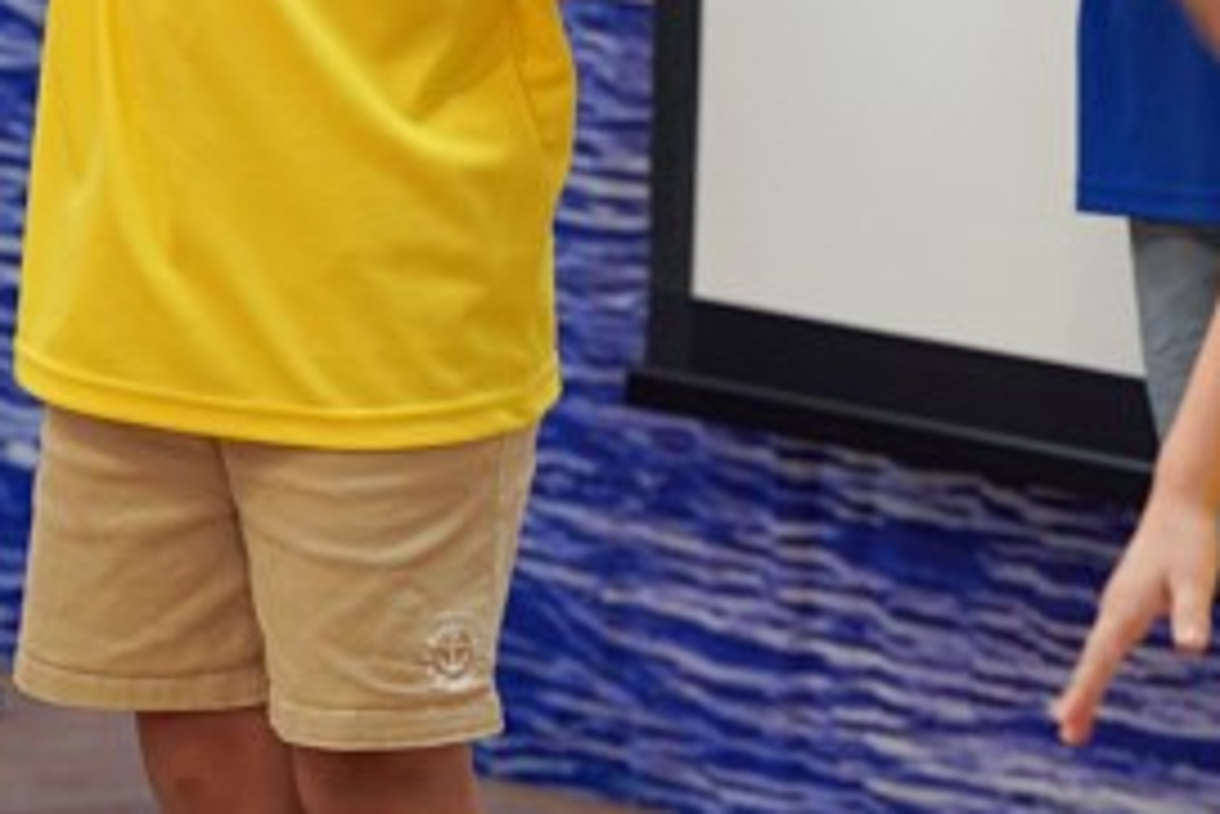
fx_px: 12376
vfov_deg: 3.8
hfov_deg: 5.6
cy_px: -495
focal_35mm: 365
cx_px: 257
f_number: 4
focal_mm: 110
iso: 1000
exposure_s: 1/160
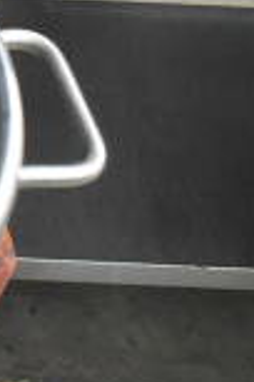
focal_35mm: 108
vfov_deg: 18.9
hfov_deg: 10.1
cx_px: -453
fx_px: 1143
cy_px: 206
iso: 5000
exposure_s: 1/30
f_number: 3.5
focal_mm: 18
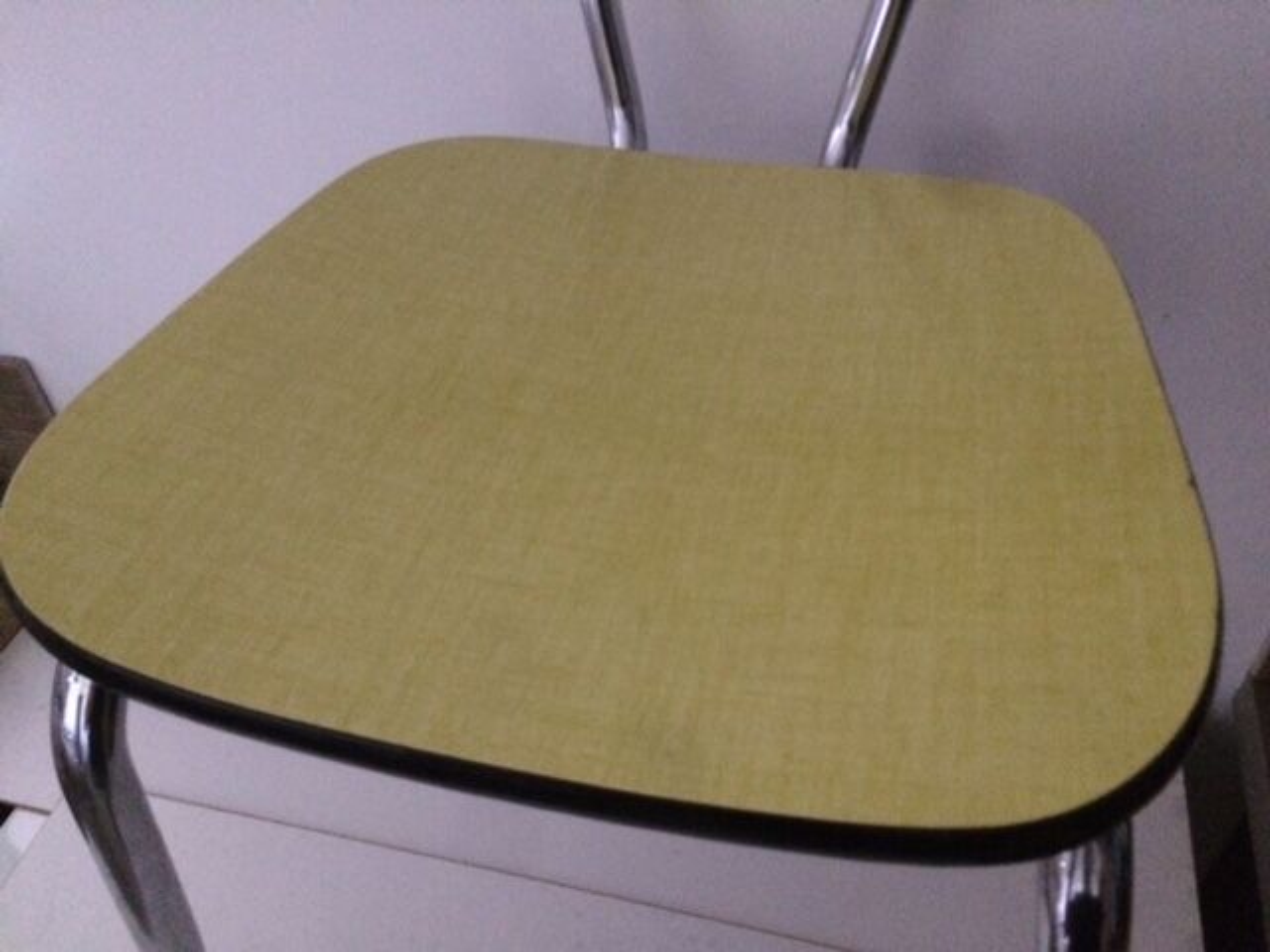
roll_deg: +2.2
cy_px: 476
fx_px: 1064
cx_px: 635
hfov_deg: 61.7
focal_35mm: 29
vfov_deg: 48.2
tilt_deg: -42.0
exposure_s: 1/17
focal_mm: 4.15
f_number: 2.2
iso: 640
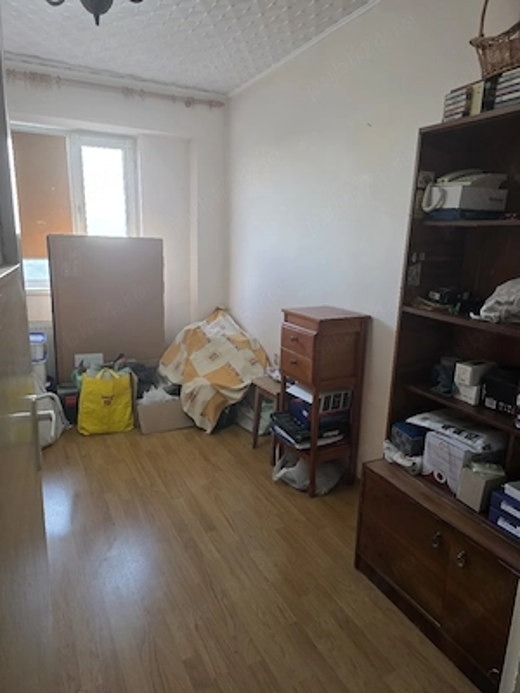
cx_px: 260
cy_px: 346
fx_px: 461
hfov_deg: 58.9
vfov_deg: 73.9
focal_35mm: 23
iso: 400
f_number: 1.7
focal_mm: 6.3
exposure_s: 1/101
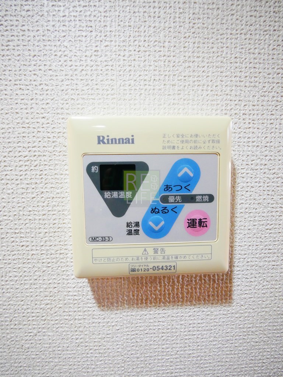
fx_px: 153
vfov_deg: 102.1
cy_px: 188
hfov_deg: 85.7
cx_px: 142
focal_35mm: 14
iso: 3200
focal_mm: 7
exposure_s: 1/40
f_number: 4
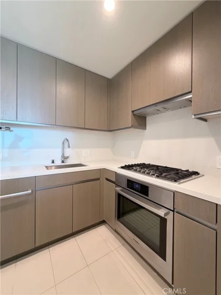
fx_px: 119
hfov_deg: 85.7
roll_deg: -0.4
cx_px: 110
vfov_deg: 102.1
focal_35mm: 14
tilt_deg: -1.3
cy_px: 148
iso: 200
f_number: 2.2
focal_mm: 2.22
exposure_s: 1/60
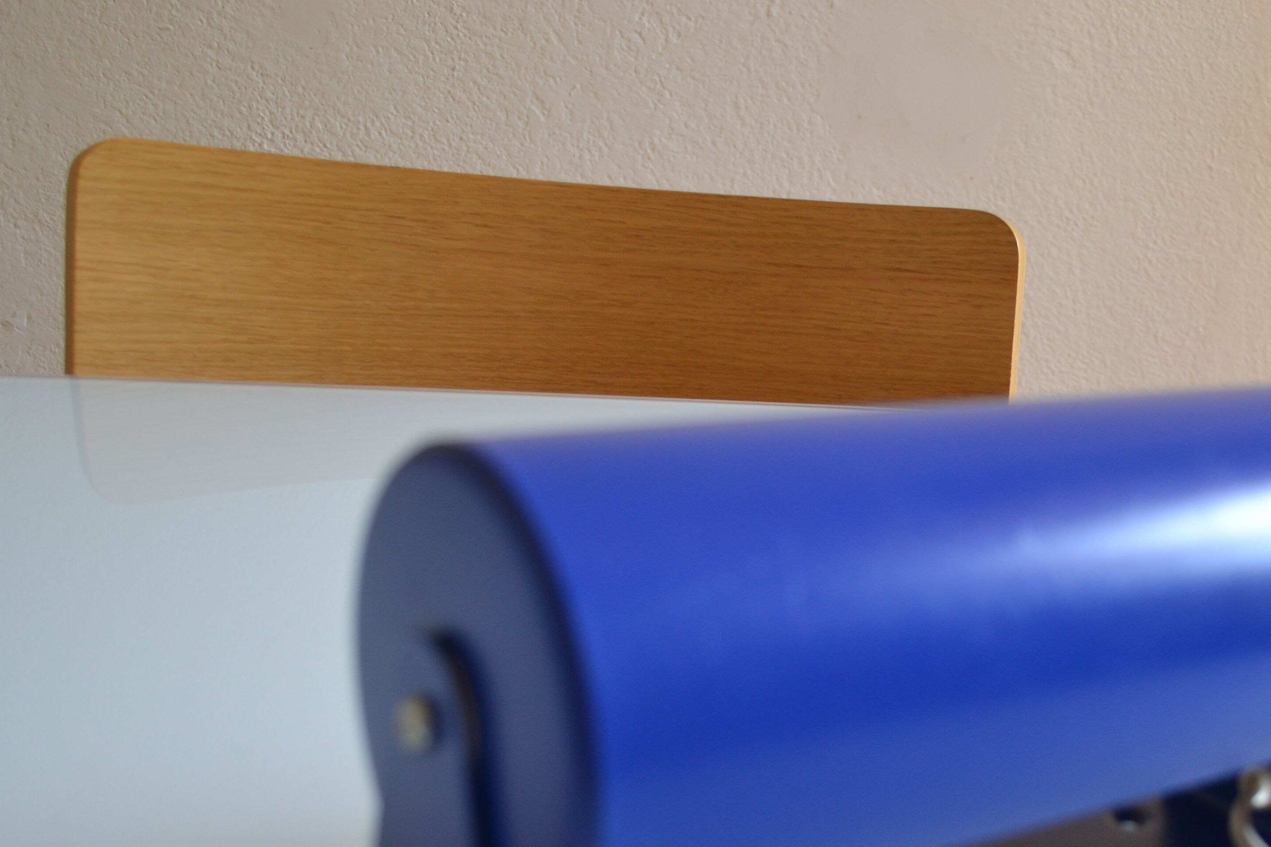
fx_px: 1695
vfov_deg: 27.7
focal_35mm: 48
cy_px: 633
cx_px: 909
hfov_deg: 40.3
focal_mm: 20
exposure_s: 1/60
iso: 400
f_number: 4
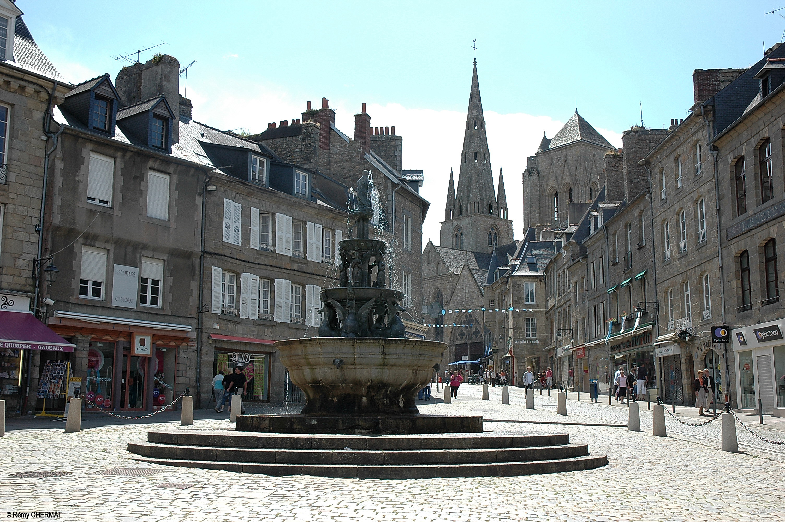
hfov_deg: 48.0
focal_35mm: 40
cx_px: 392
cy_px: 261
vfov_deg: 33.0
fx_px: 882
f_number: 9
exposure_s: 1/250
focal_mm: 27
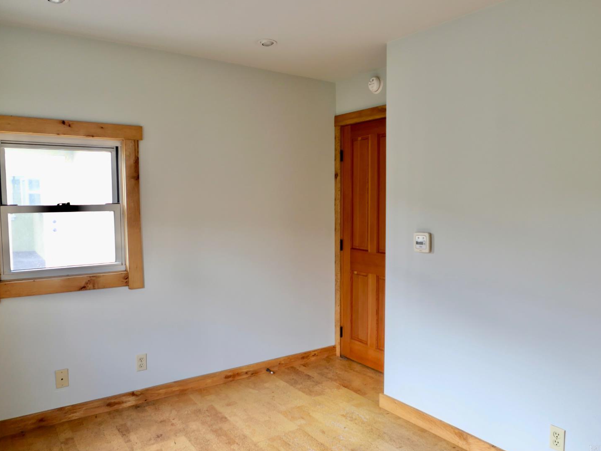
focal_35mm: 25
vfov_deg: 54.9
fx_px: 434
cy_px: 229
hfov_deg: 69.4
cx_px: 311
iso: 200
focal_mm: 10.9
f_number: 1.7
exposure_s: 1/80
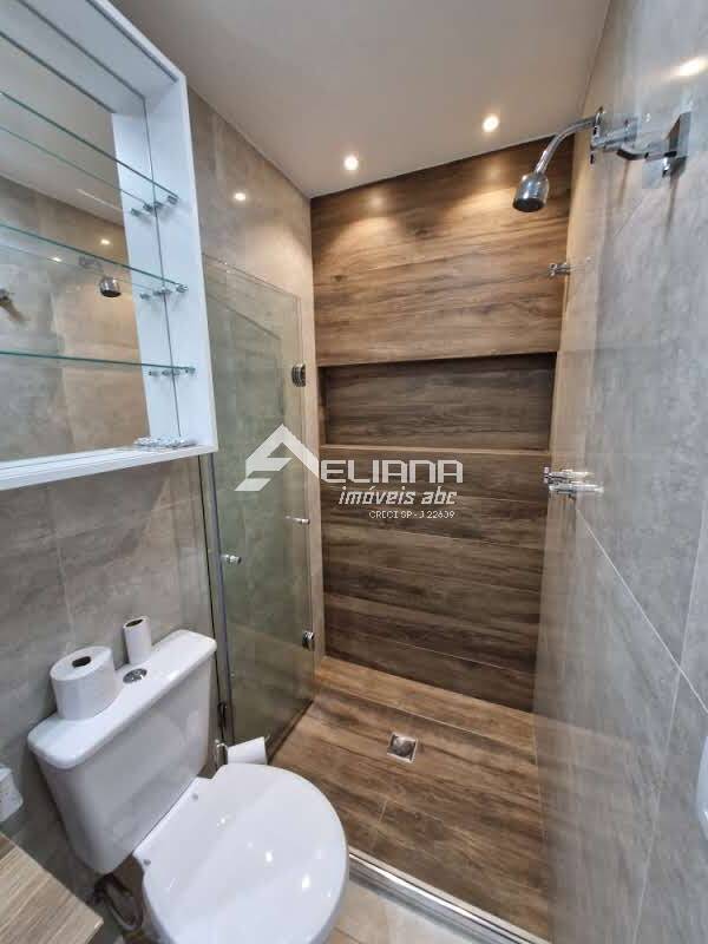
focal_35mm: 13
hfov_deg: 89.9
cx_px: 354
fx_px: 355
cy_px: 472
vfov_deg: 106.2
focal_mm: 1.74
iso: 400
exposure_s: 1/60
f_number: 2.2
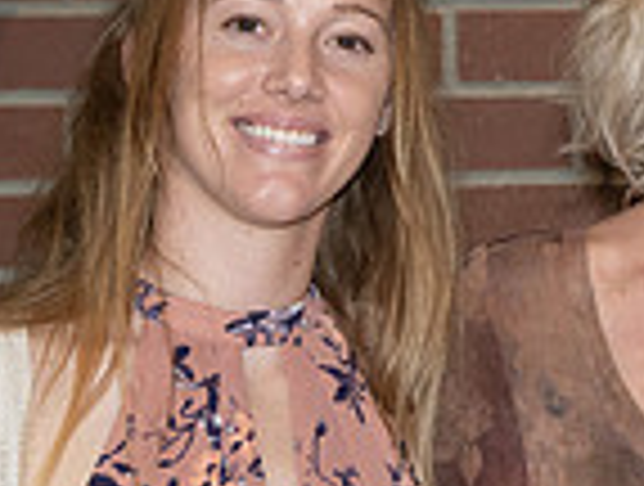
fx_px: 3581
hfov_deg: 9.9
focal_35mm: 192
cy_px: 8
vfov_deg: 7.7
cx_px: 1029
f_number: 2.8
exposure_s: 1/125
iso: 2000
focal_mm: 47
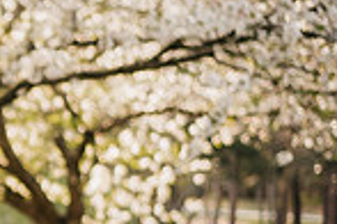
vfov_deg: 6.9
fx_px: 1844
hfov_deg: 10.0
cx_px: -232
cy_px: 246
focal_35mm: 197
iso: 125
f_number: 2.2
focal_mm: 50
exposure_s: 1/400
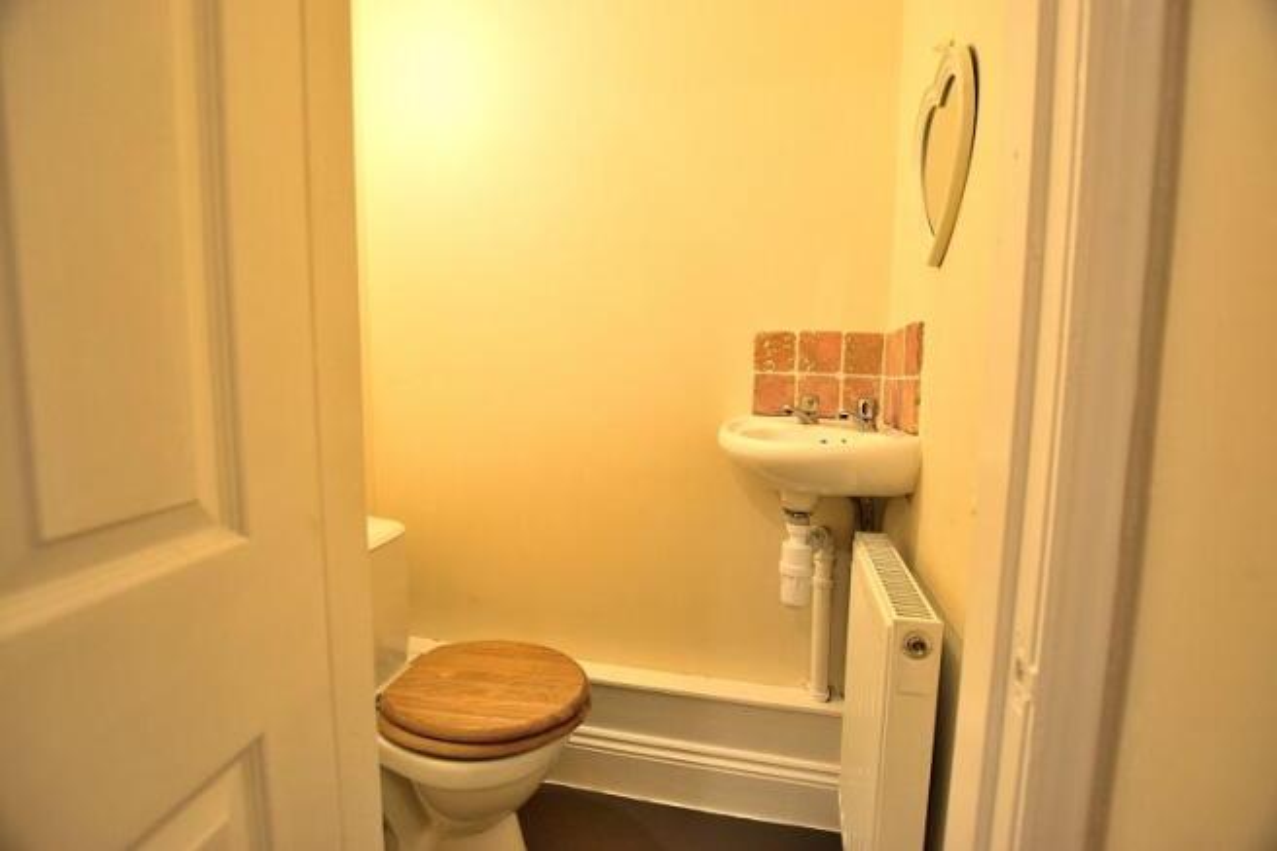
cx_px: 638
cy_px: 426
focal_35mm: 15
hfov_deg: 100.4
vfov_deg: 77.3
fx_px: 532
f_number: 4
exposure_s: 1/60
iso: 450
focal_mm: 10
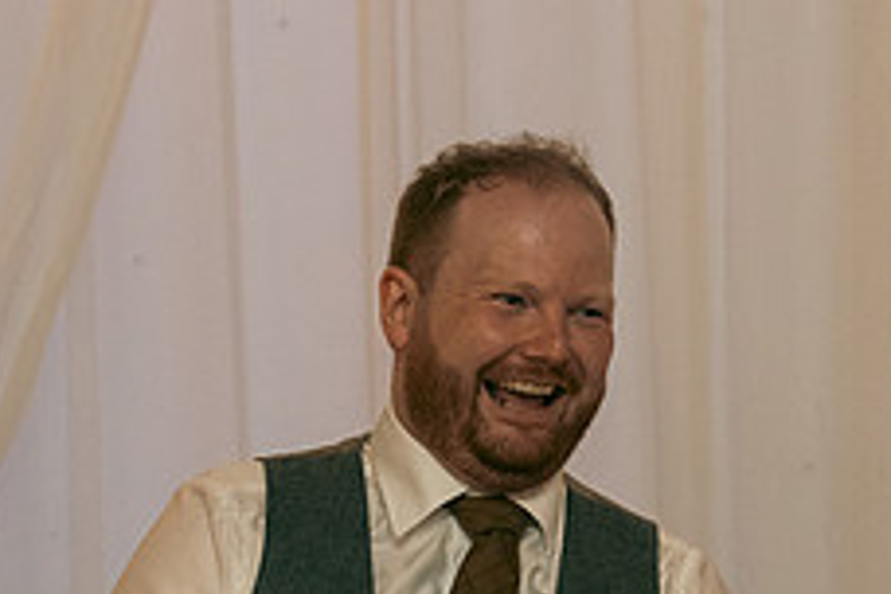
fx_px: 6410
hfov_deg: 7.9
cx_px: 766
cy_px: 631
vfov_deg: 5.3
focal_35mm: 259
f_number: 3.5
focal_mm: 68
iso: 2500
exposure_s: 1/160
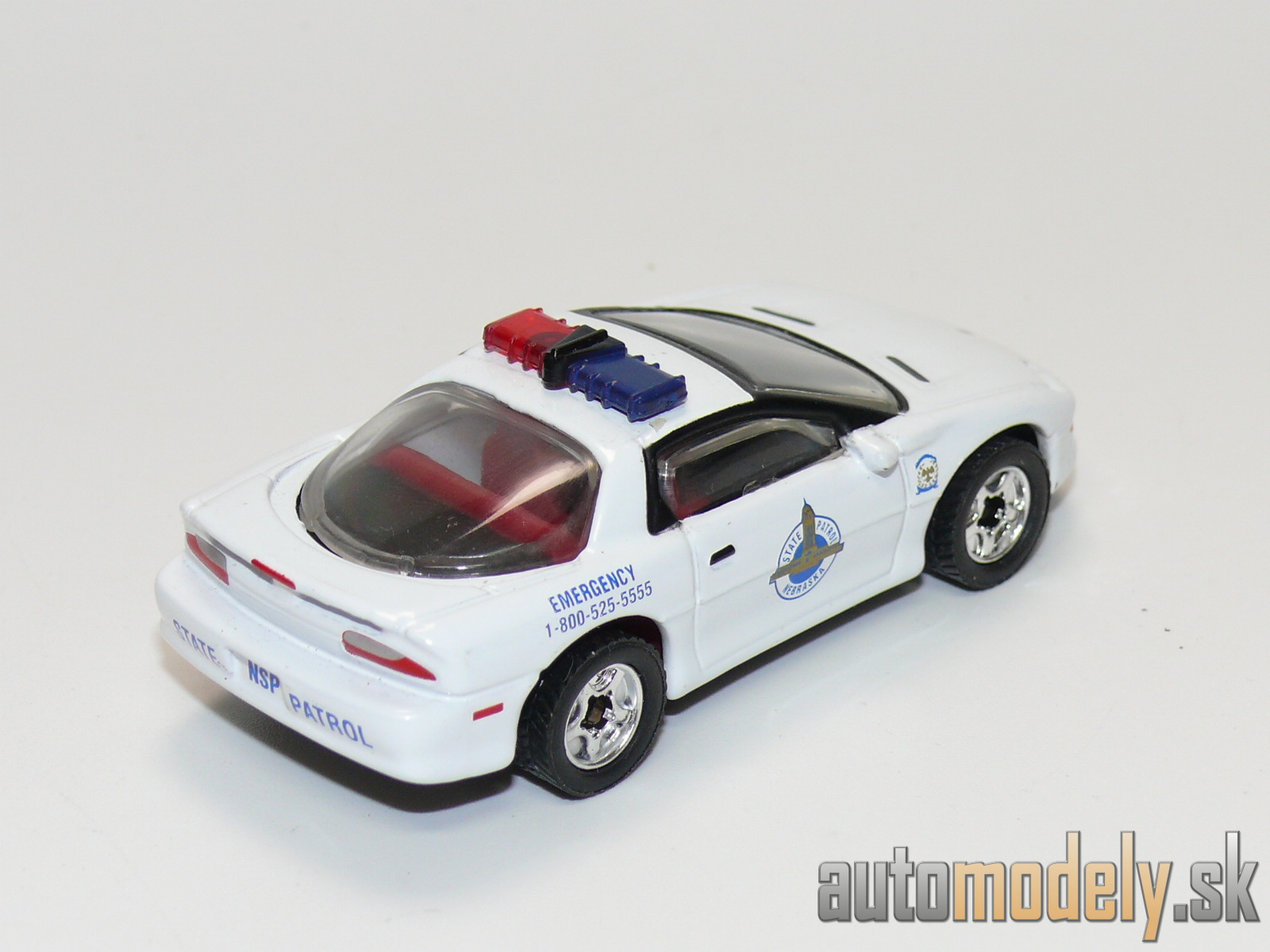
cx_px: 635
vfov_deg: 14.4
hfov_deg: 19.1
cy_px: 476
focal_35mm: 103
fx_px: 3779
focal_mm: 13.6
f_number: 4
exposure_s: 1/30
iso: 100
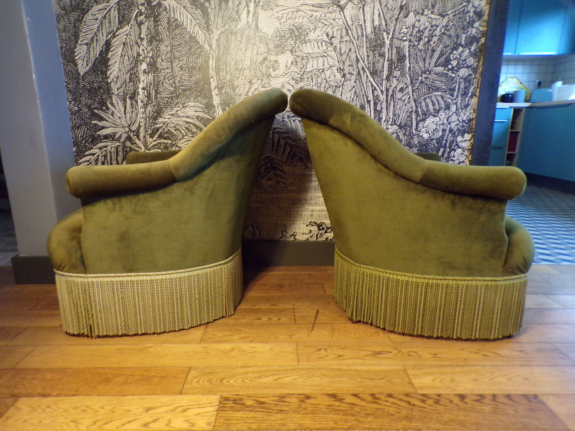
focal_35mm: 24
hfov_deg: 71.6
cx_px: 288
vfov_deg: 56.8
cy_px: 216
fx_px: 399
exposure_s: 1/9
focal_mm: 4.3
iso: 400
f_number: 3
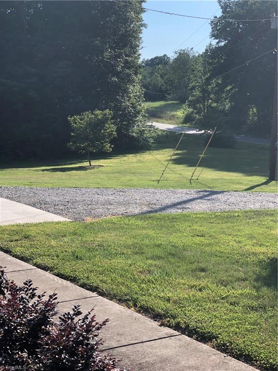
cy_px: 186
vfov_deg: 33.8
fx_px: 610
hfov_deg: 25.7
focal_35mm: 57
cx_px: 139
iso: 20
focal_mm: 6.6
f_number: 2.8
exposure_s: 1/384
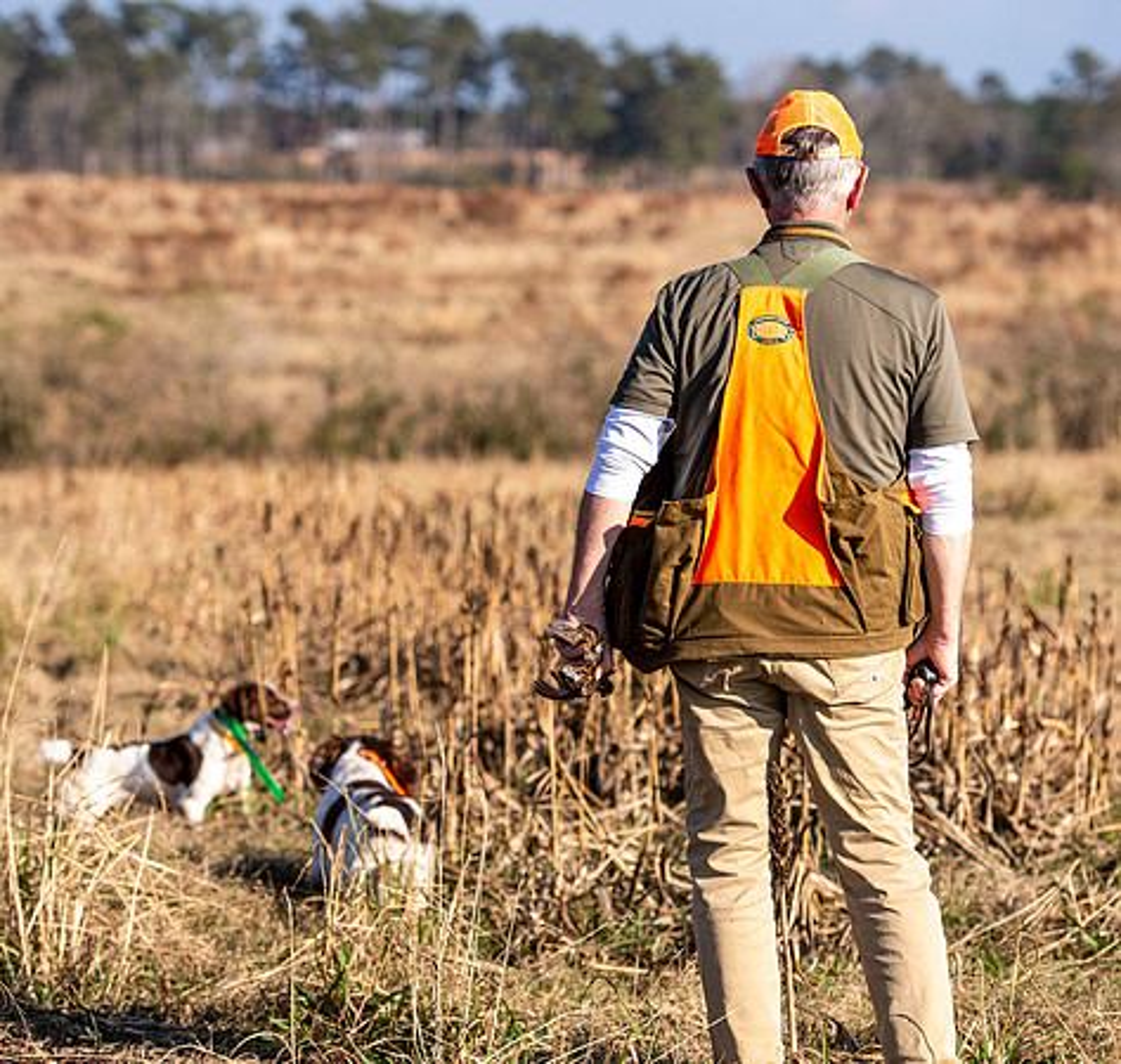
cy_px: 512
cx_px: 541
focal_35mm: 131
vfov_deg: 12.9
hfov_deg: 13.6
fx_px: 4692
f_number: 4
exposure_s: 1/1600
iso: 200
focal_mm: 102
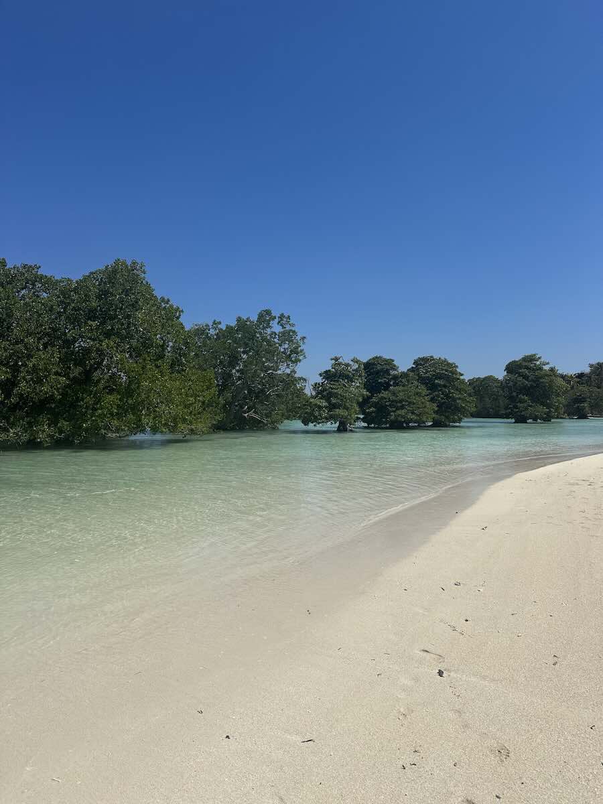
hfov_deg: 56.8
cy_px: 402
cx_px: 302
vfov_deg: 71.6
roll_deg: -0.7
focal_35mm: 24
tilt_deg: +0.6
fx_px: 557
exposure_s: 1/8929
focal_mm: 6.86
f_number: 1.78
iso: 80
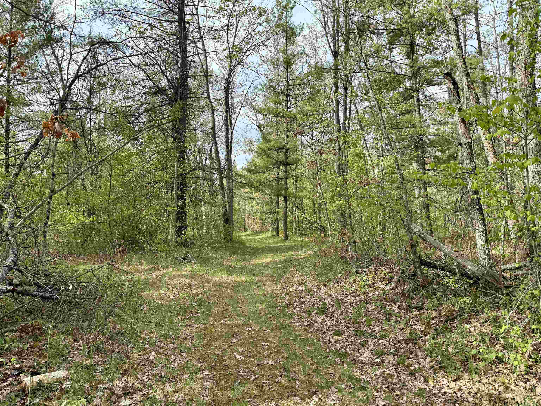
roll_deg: +1.0
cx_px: 270
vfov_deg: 56.8
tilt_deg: +3.2
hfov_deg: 71.6
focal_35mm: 24
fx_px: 375
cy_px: 203
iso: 100
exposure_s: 1/1653
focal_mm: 6.76
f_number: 1.78
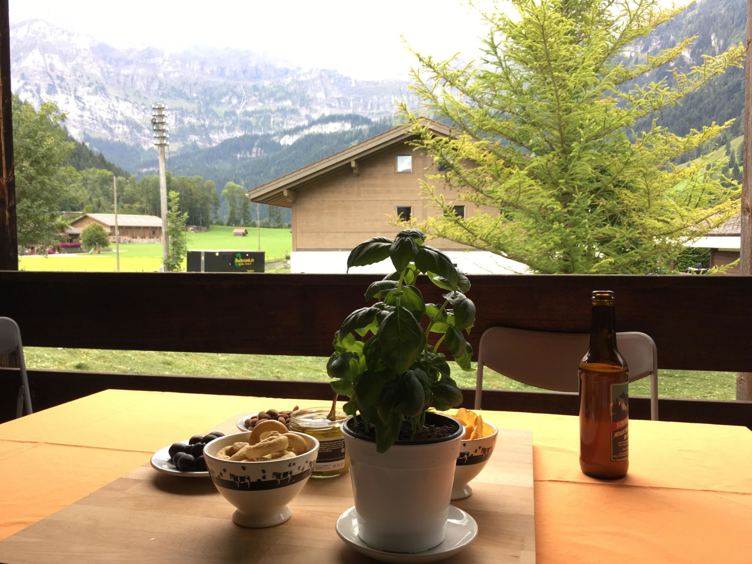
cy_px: 282
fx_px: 630
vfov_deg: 48.2
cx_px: 376
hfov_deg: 61.7
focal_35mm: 29
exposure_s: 1/50
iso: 25
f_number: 2.2
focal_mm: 4.15
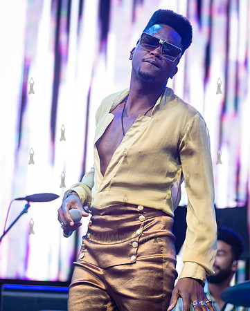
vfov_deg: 14.9
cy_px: 156
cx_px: 140
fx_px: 1194
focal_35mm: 129
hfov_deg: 12.0
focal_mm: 92
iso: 640
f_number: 3.2
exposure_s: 1/320
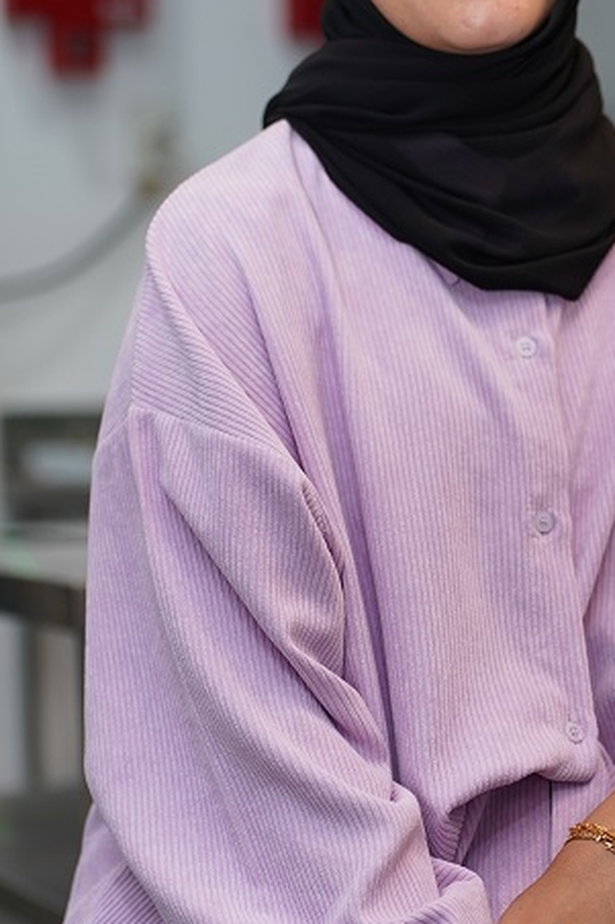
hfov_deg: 14.7
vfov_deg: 21.8
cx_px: 423
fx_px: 2385
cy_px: 619
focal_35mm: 93
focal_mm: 35
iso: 400
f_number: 1.6
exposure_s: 1/160
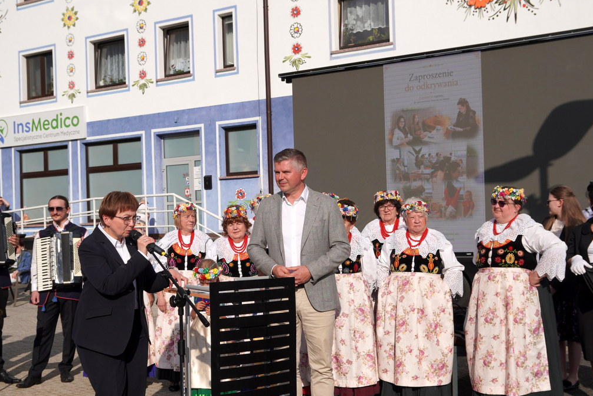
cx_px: 278
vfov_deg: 31.2
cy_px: 230
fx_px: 709
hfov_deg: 45.4
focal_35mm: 43
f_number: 5
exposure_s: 1/1250
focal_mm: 24
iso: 100
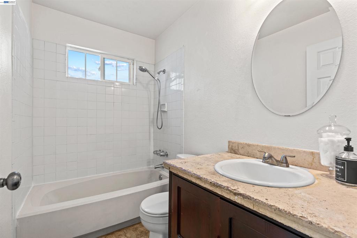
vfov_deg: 73.8
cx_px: 178
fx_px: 159
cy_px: 119
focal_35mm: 16
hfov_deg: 96.7
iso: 100
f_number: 8
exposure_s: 1/1.25
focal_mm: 16
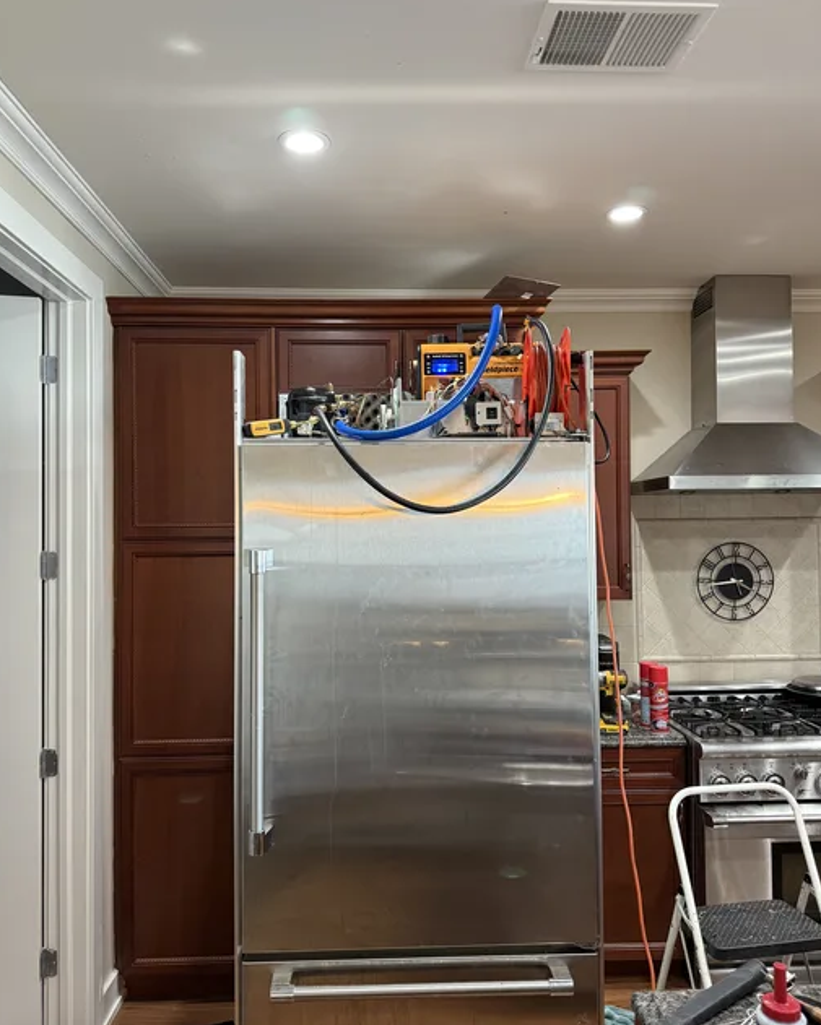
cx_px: 409
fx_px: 790
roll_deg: -0.2
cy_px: 508
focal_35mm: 26
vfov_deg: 66.0
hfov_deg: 54.9
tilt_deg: +0.7
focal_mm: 6.76
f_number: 1.78
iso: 250
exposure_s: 1/60
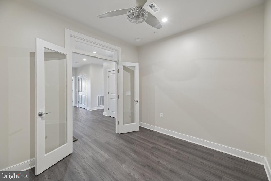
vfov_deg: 81.2
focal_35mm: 14
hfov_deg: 104.2
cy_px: 90
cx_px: 136
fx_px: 105
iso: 400
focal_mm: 14
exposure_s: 1/10
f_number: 8
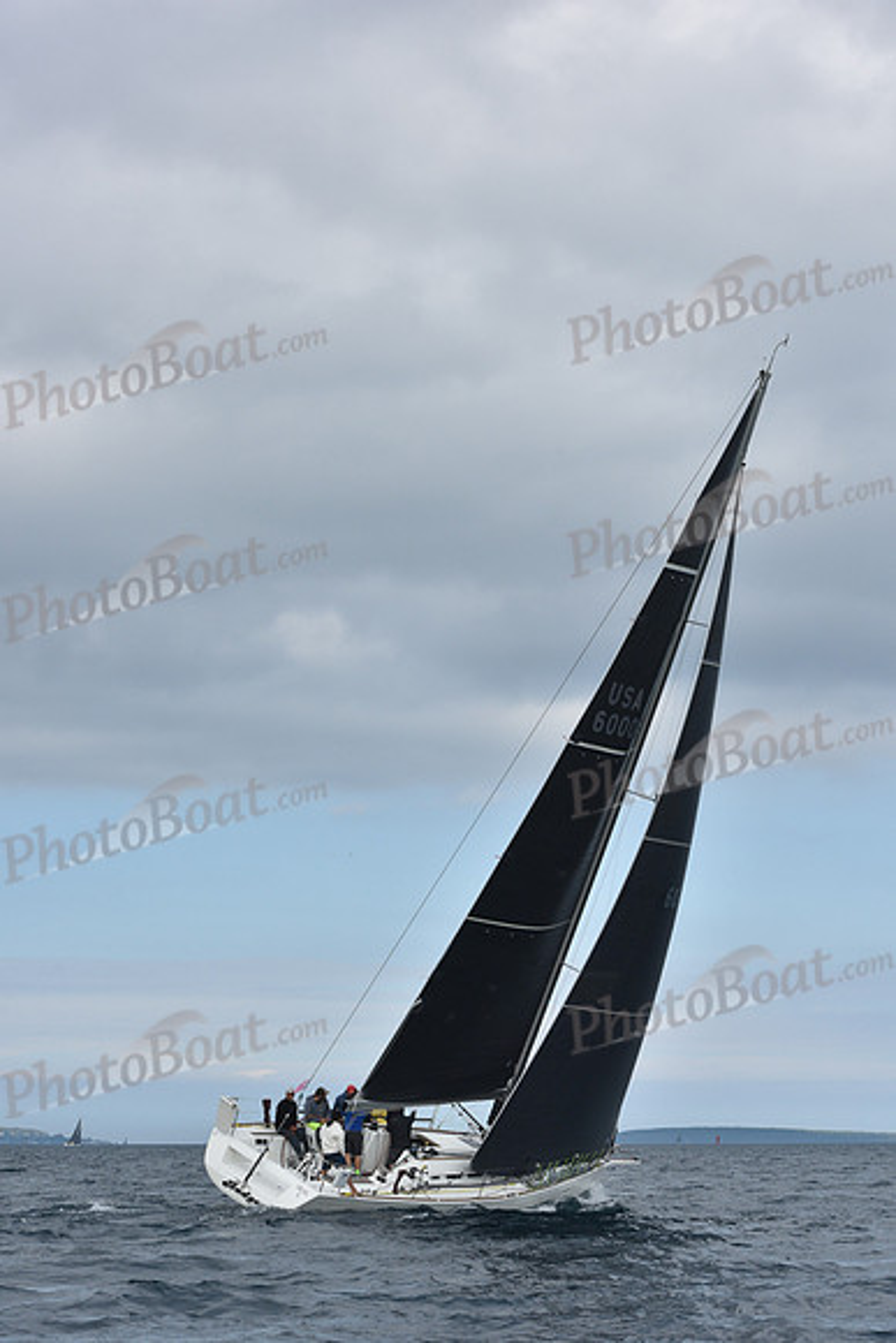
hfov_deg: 19.5
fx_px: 2612
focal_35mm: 70
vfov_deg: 28.8
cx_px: 448
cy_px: 672
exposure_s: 1/800
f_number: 10
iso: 400
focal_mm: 70
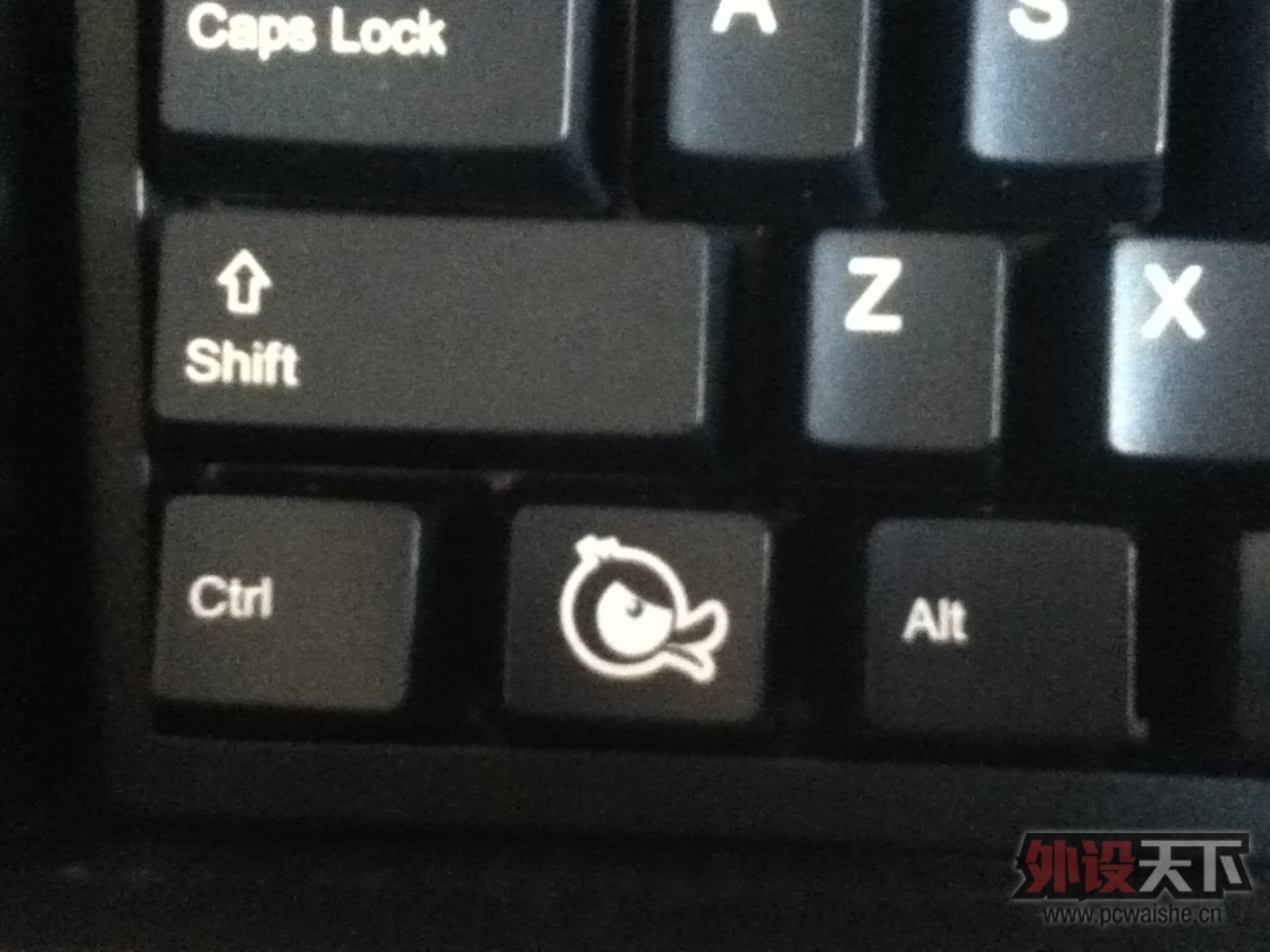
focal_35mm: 32
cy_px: 476
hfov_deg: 56.8
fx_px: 1174
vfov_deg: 44.2
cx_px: 635
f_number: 2.4
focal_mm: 3.85
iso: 1250
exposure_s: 1/17
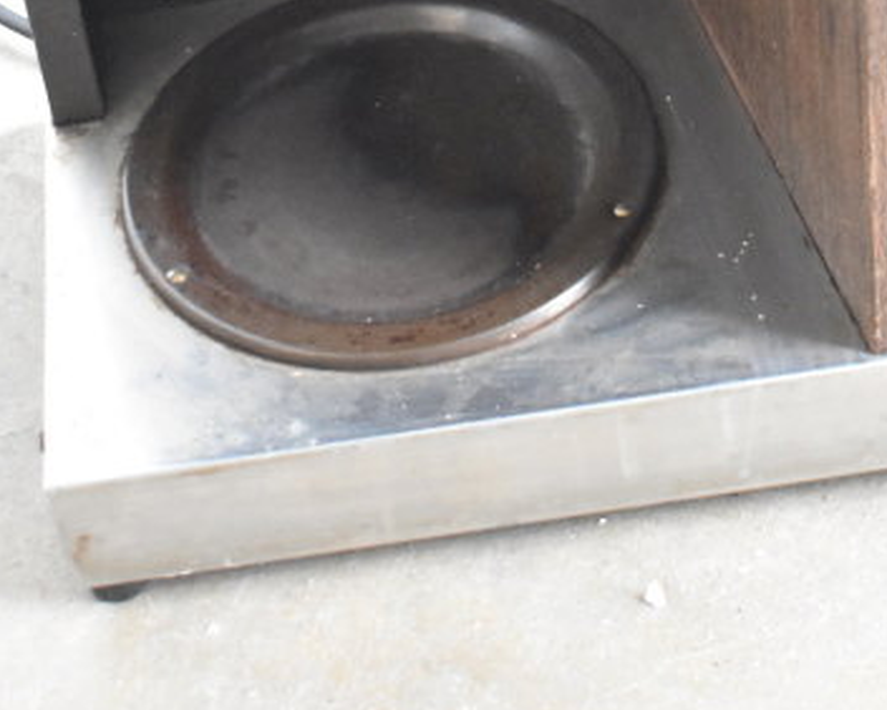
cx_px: 459
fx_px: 3073
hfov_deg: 16.4
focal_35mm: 117
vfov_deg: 12.7
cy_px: -243
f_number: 5.6
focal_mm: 32
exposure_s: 1/125
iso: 6400
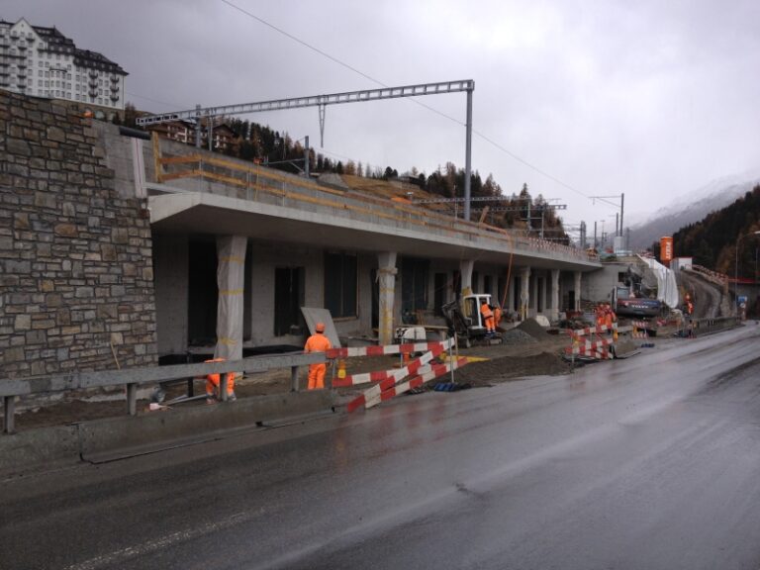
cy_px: 285
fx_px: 768
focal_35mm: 35
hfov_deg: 52.6
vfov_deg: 40.7
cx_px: 380
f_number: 2.4
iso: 50
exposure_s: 1/593
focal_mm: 4.28
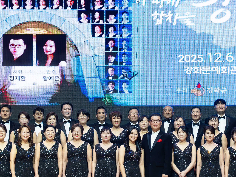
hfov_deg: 14.5
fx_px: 927
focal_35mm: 136
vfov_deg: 10.9
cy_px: 95
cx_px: 147
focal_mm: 50
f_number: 2.8
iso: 250
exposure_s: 1/250
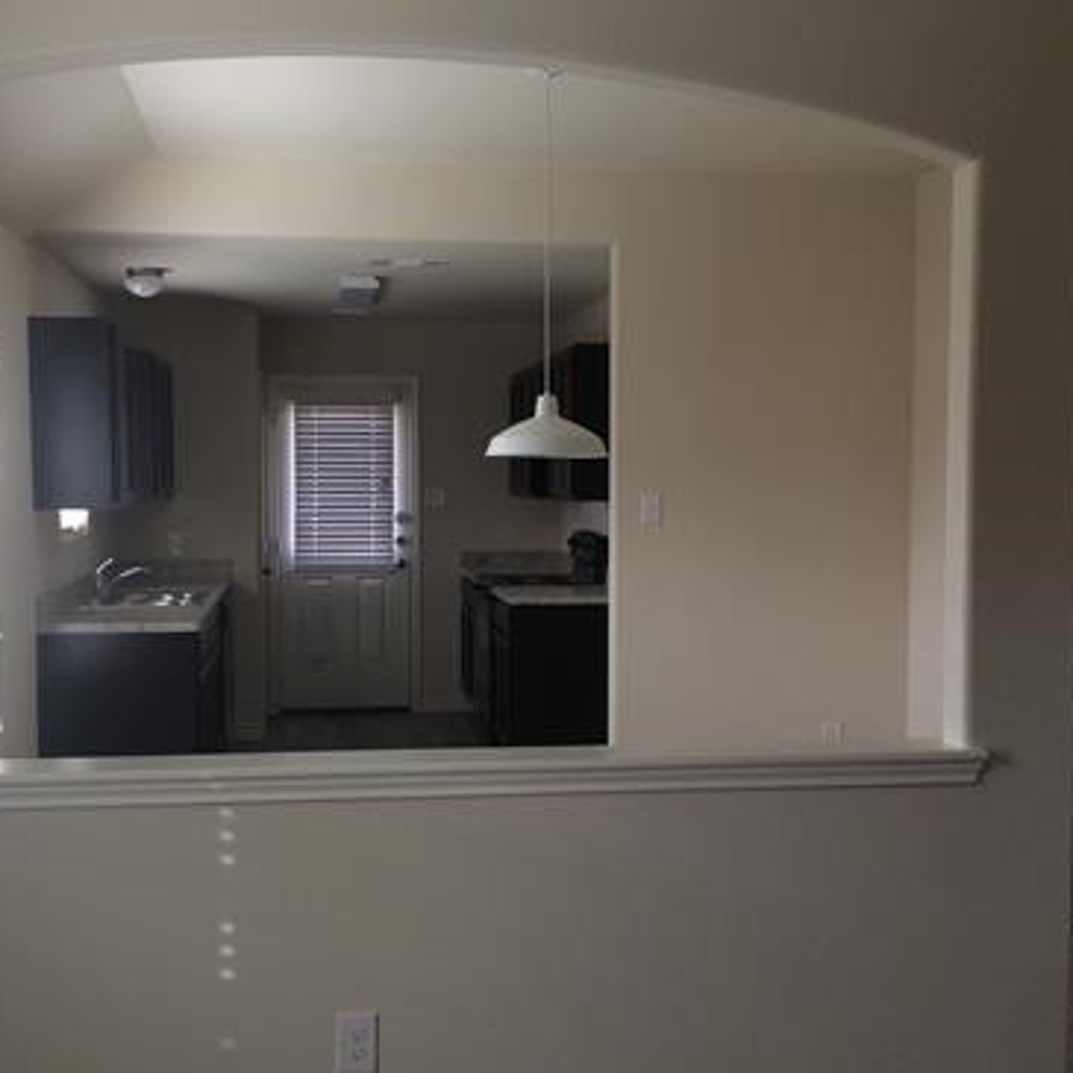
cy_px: 582
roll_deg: +0.4
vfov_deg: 37.5
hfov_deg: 37.5
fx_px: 1578
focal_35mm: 45
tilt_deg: -4.8
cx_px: 567
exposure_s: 1/60
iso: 50
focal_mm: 4.15
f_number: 2.2
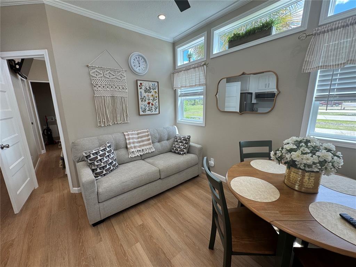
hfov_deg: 102.1
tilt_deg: -12.9
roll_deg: +0.9
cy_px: 134
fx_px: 144
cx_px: 178
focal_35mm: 14
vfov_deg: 85.7
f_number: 2.2
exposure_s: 1/120
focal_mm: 2.22
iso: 50
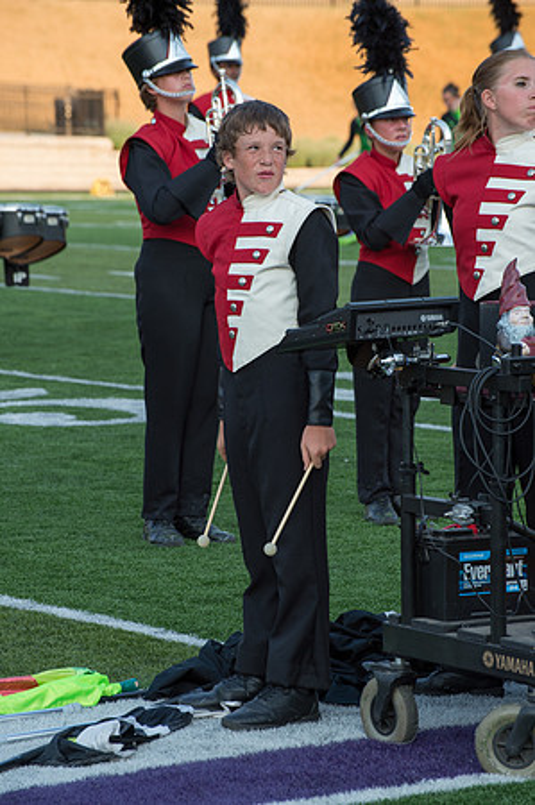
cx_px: 268
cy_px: 402
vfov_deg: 13.3
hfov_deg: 8.8
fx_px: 3463
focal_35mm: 155
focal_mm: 155
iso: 640
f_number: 9
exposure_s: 1/320
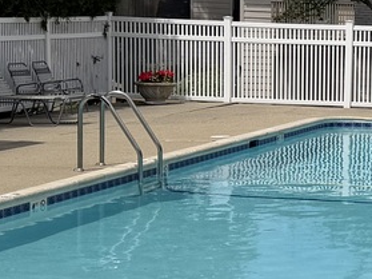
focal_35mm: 124
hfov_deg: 14.6
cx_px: 581
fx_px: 1332
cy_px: 137
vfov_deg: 11.9
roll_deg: -1.6
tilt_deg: -5.4
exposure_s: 1/10309
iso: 80
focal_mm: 6.76
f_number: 1.78
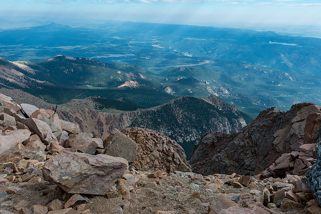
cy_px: 107
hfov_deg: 58.7
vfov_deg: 41.1
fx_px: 285
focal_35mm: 32
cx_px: 160
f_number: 9
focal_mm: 31
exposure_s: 1/400
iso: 560
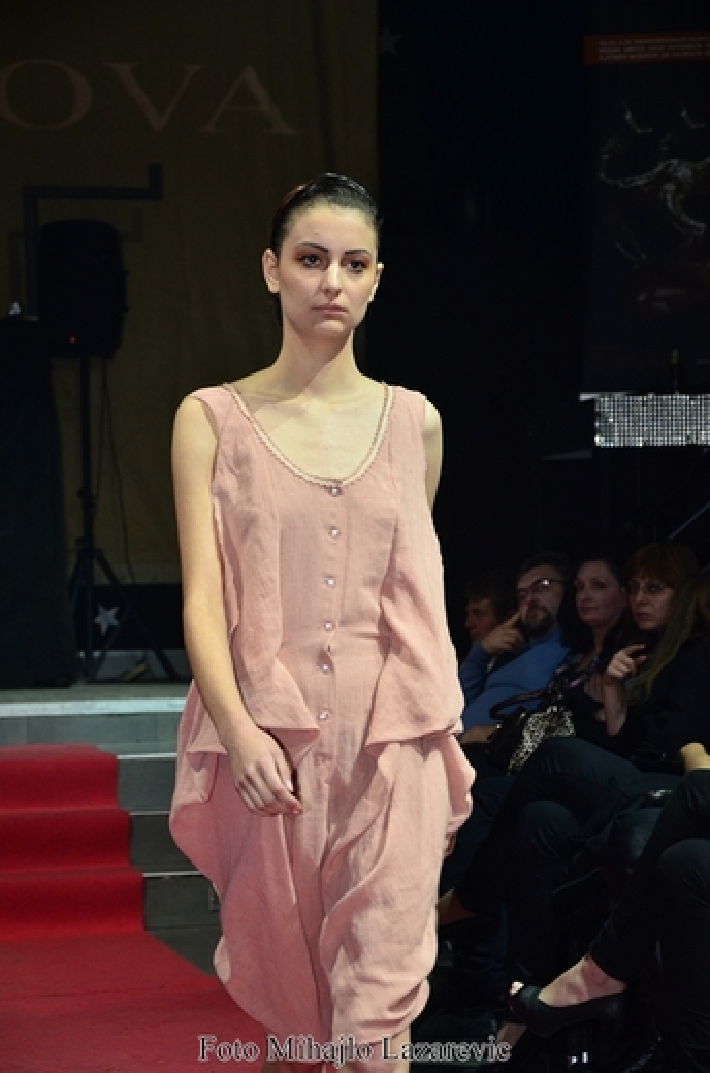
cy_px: 536
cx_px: 355
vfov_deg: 19.5
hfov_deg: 13.0
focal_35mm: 105
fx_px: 3123
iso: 800
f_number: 5.3
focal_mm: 70
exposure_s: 1/125
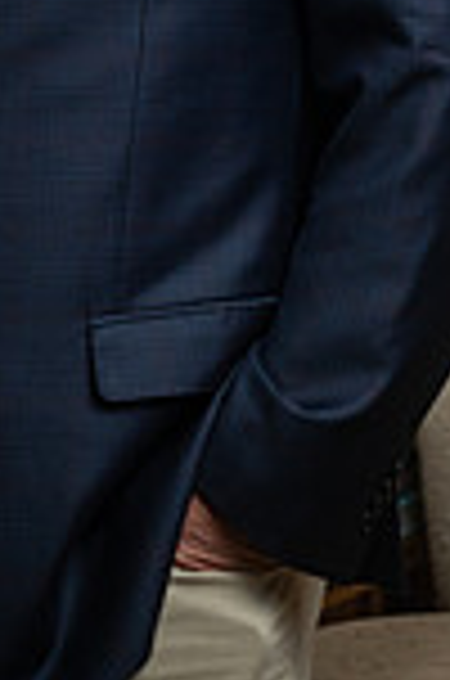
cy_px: -284
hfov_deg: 5.9
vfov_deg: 8.8
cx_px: 22
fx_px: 4332
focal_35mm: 230
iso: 800
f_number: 4
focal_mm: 77
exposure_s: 1/200
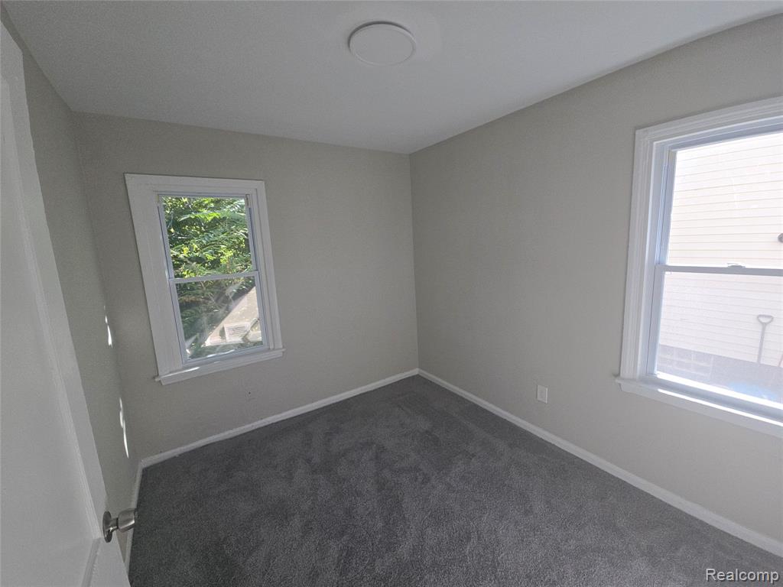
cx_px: 392
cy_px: 294
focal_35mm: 13
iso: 50
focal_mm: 2.2
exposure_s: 1/160
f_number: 2.2
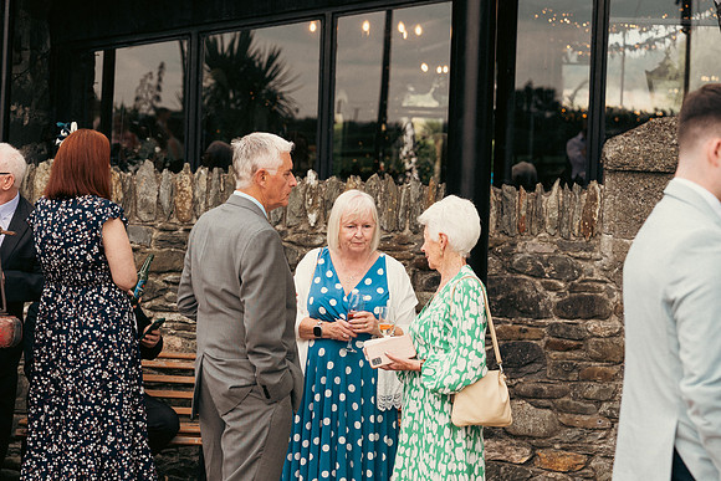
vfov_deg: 13.0
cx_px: 360
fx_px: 2103
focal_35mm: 105
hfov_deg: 19.5
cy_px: 240
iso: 160
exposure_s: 1/400
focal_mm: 70
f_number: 3.5
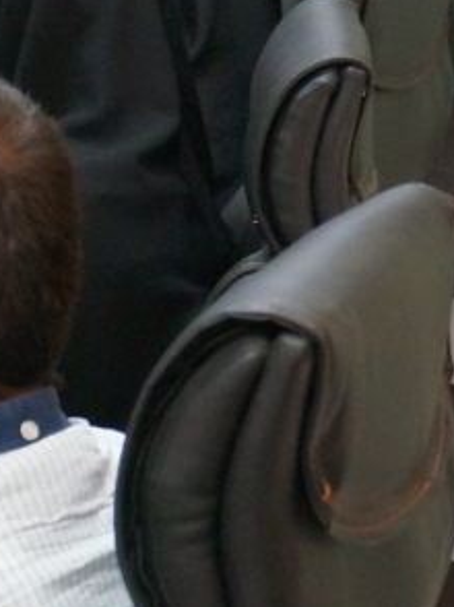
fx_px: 2551
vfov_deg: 13.5
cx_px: -559
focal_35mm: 146
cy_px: 149
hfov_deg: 9.3
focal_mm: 29
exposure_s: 1/60
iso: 3200
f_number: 4.5
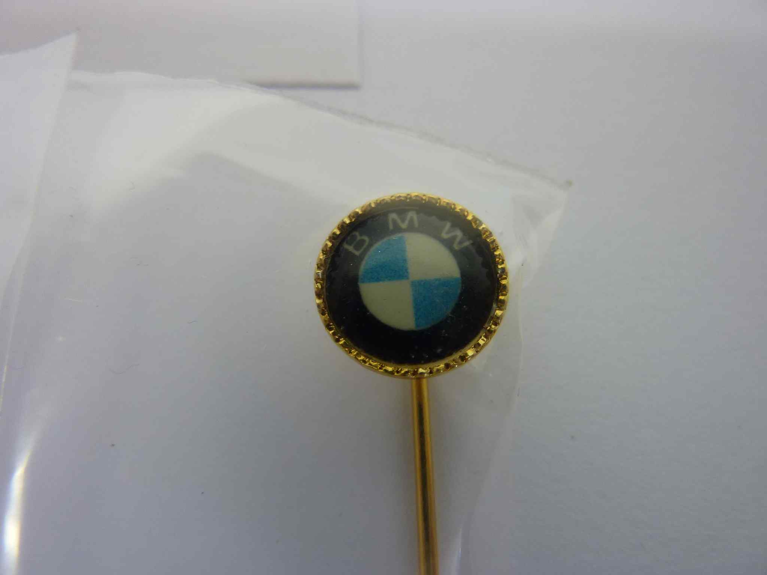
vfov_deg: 54.9
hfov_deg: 69.4
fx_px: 554
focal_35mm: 25
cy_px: 288
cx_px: 384
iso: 100
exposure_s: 1/30
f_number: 3.3
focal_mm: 4.1
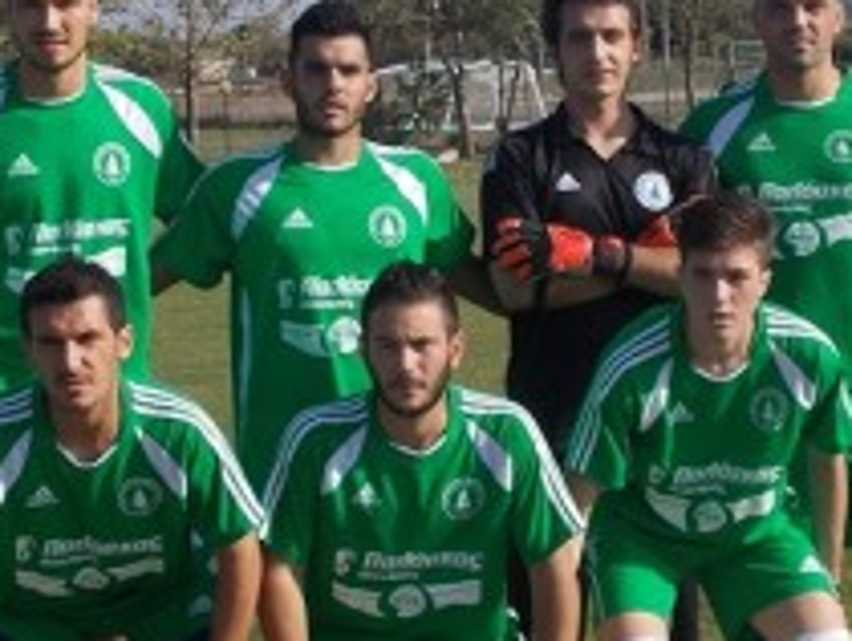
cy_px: 63
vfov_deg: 10.7
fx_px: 3400
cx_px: 398
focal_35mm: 138
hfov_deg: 14.3
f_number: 10.6
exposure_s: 1/100
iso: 80
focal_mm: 7.9
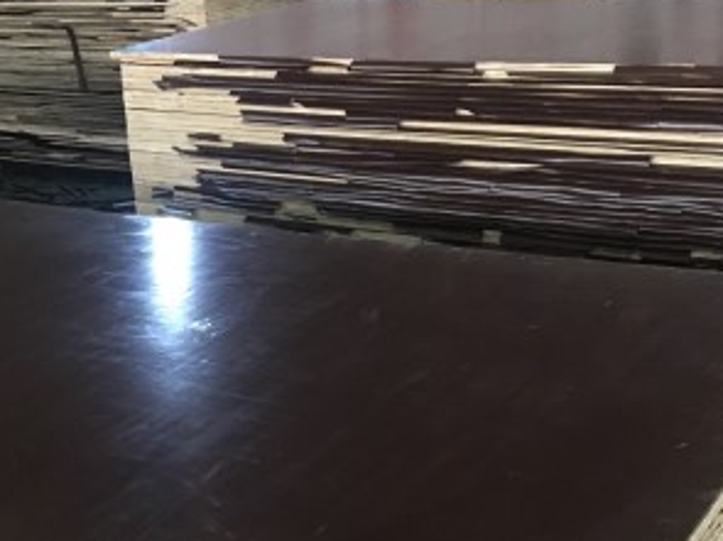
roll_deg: +5.9
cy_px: 482
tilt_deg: -25.0
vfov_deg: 24.1
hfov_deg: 32.3
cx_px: 221
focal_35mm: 59
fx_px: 1232
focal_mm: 4.15
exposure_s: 1/8
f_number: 2.2
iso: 125
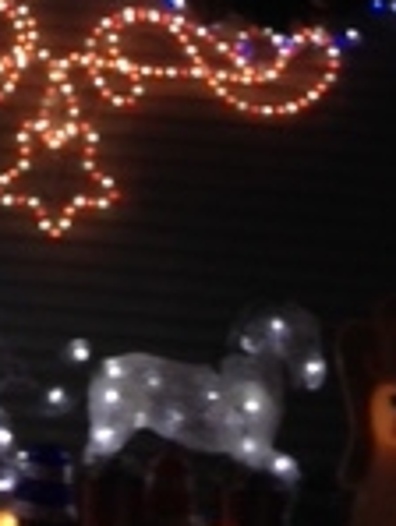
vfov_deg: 12.0
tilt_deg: +22.0
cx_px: 18
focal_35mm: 142
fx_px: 2163
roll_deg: -3.2
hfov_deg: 10.4
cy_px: -597
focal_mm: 4.12
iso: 50
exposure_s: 1/24
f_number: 2.4
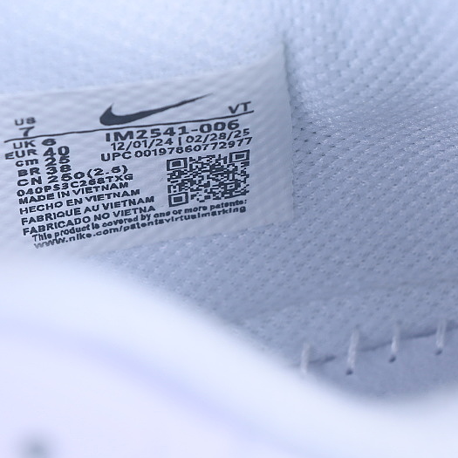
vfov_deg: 13.3
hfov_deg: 13.3
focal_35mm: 131
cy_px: 160
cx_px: 136
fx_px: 1961
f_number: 8
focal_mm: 50
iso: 160
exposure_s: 1/60
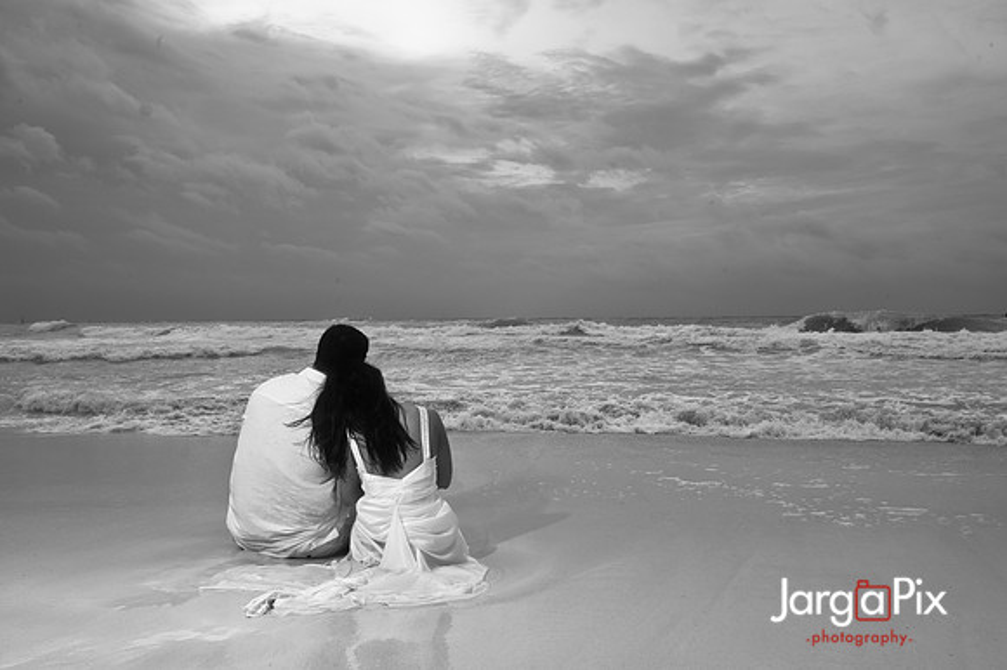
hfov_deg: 63.7
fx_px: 811
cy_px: 335
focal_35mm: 29
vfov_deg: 44.9
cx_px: 504
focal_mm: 29
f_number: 16
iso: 400
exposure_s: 1/250
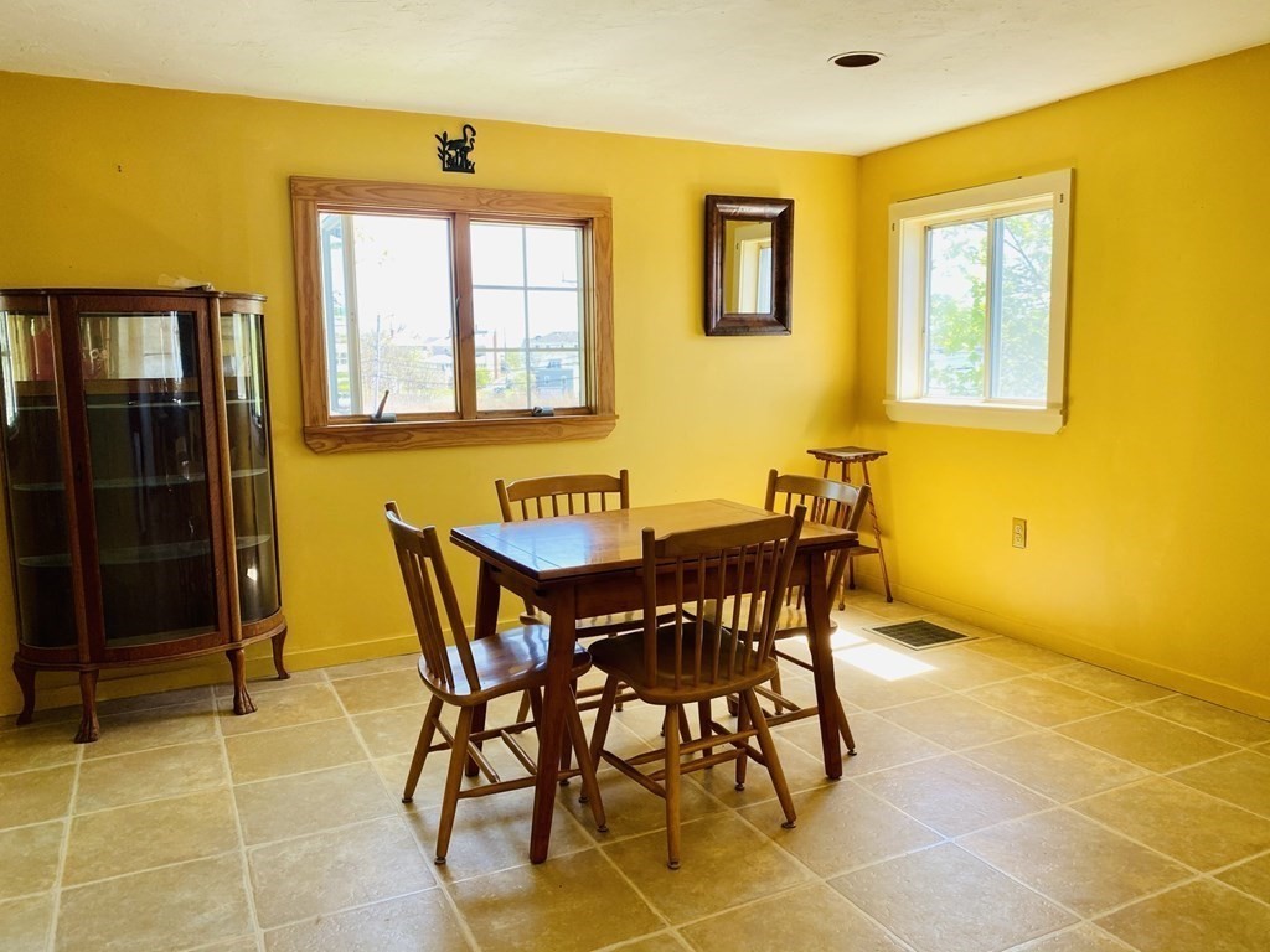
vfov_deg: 53.1
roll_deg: +0.7
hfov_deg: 67.3
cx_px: 635
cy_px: 476
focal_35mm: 26
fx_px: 954
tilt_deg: -7.3
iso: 50
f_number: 1.8
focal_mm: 4.25
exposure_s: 1/122
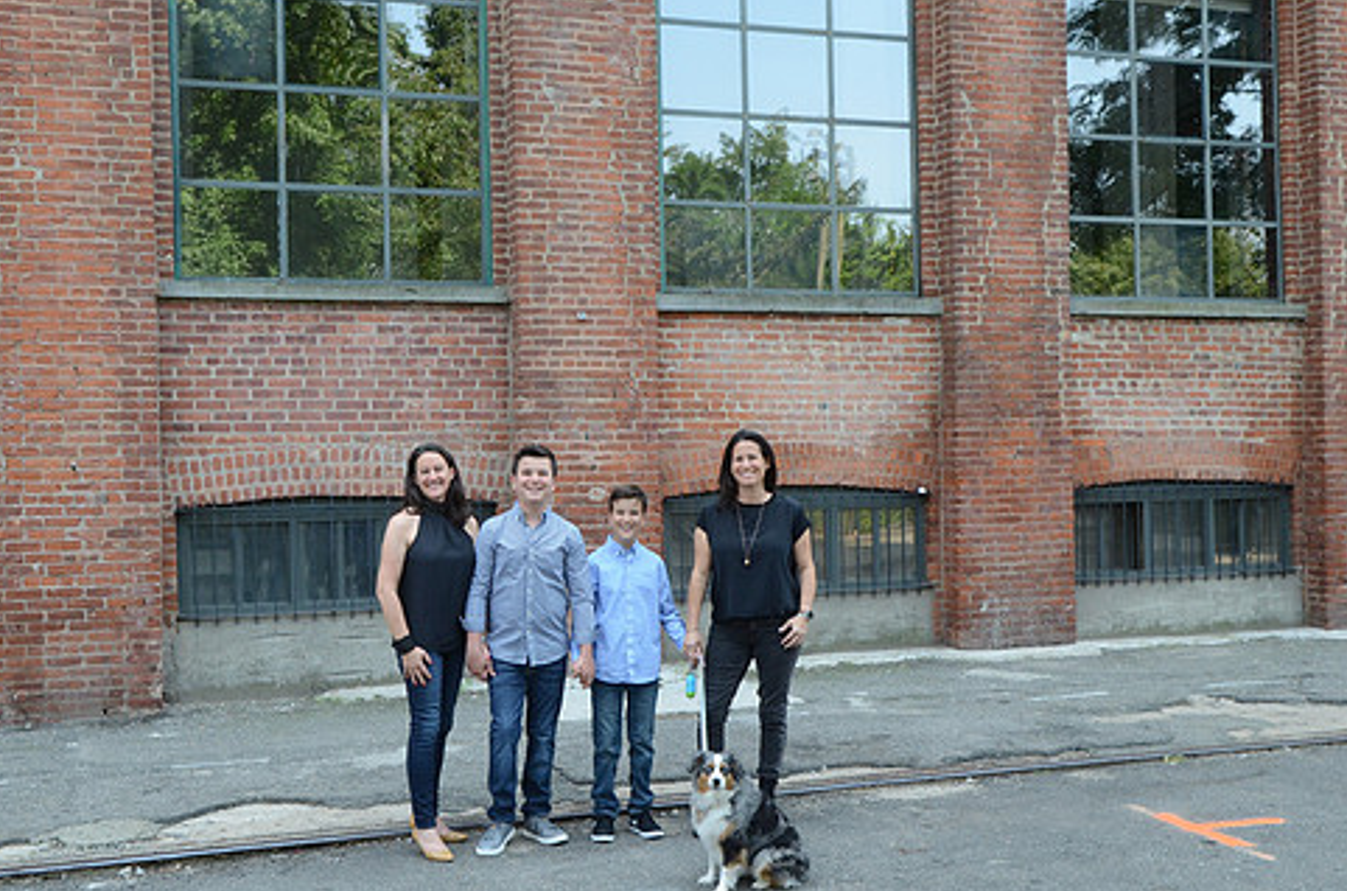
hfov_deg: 46.8
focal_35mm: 42
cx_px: 613
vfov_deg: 32.0
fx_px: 1553
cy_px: 454
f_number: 8
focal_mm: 23
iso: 800
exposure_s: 1/200
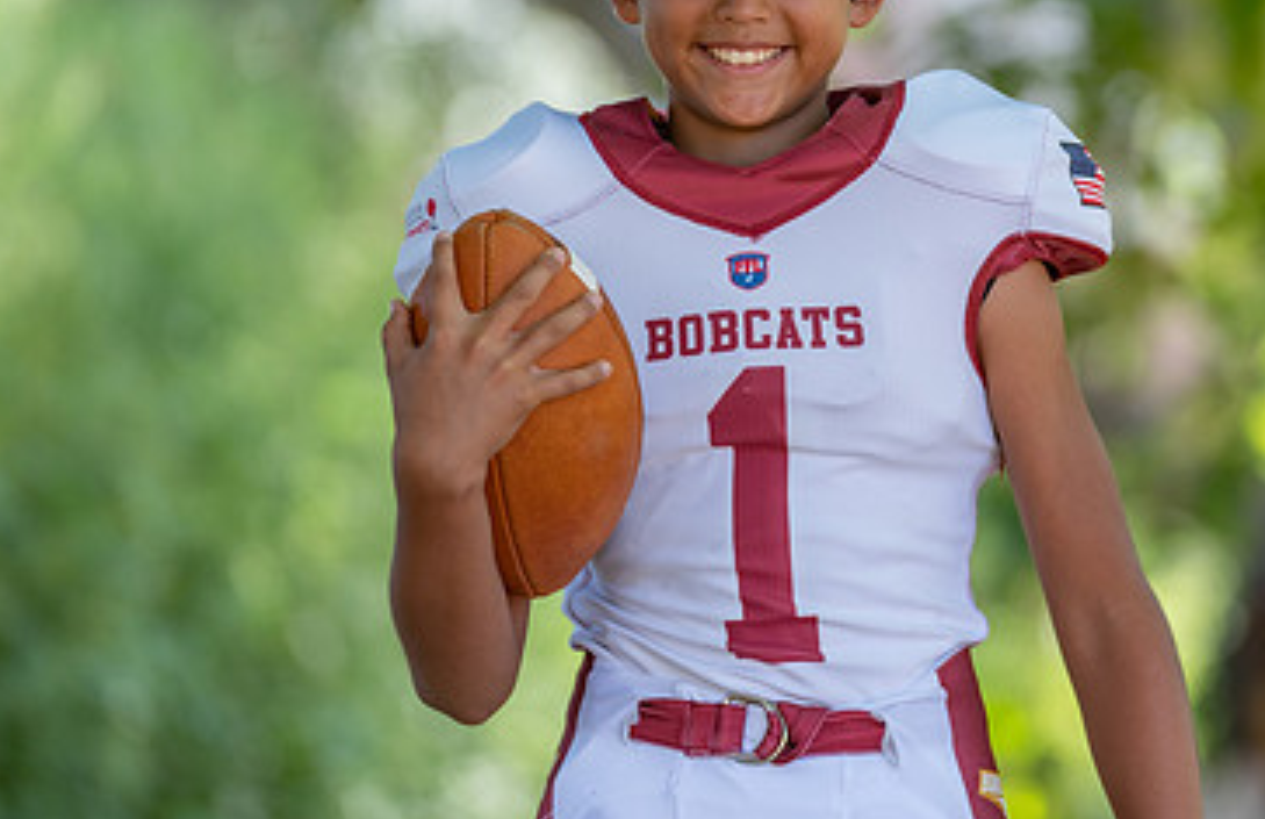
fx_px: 9159
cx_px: 845
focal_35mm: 263
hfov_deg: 7.9
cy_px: 229
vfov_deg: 5.1
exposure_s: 1/320
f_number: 2.8
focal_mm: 156
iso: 200
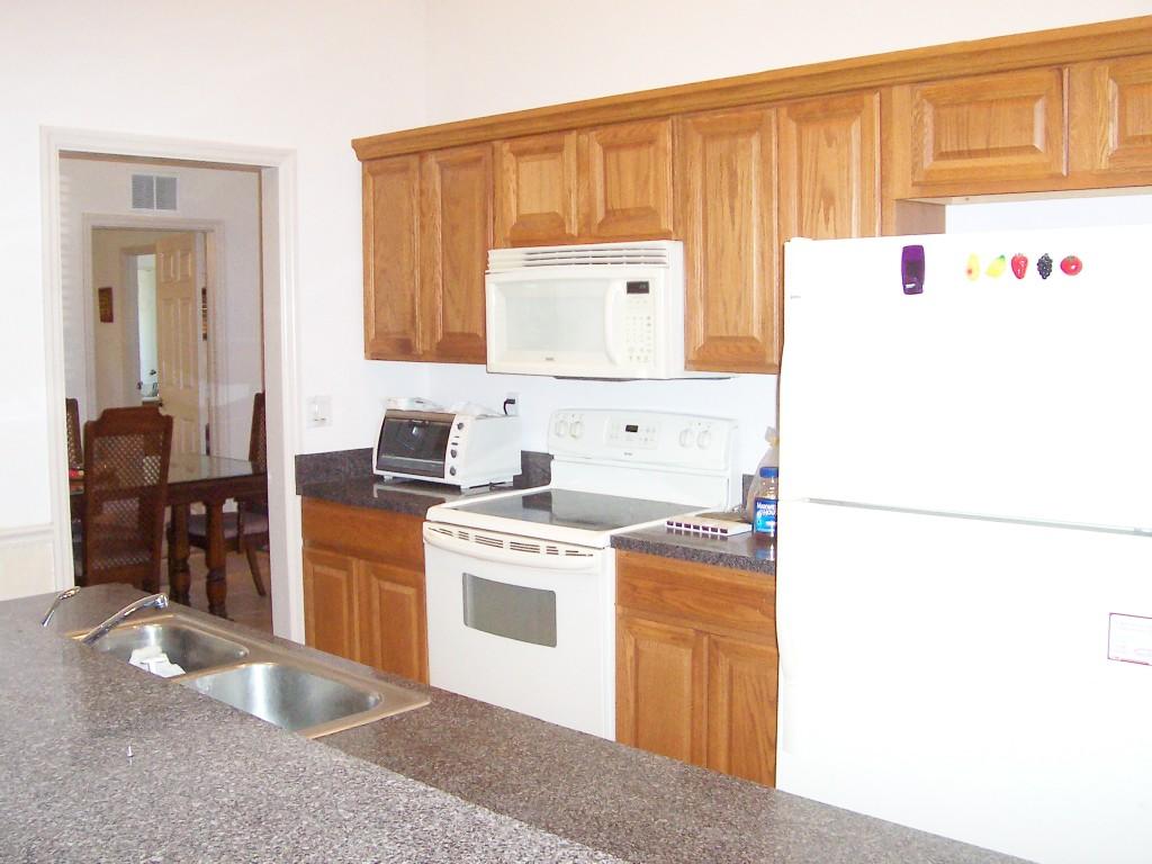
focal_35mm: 37
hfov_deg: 50.1
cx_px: 576
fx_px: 1231
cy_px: 432
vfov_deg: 38.7
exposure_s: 1/60
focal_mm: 5.6
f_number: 2.8
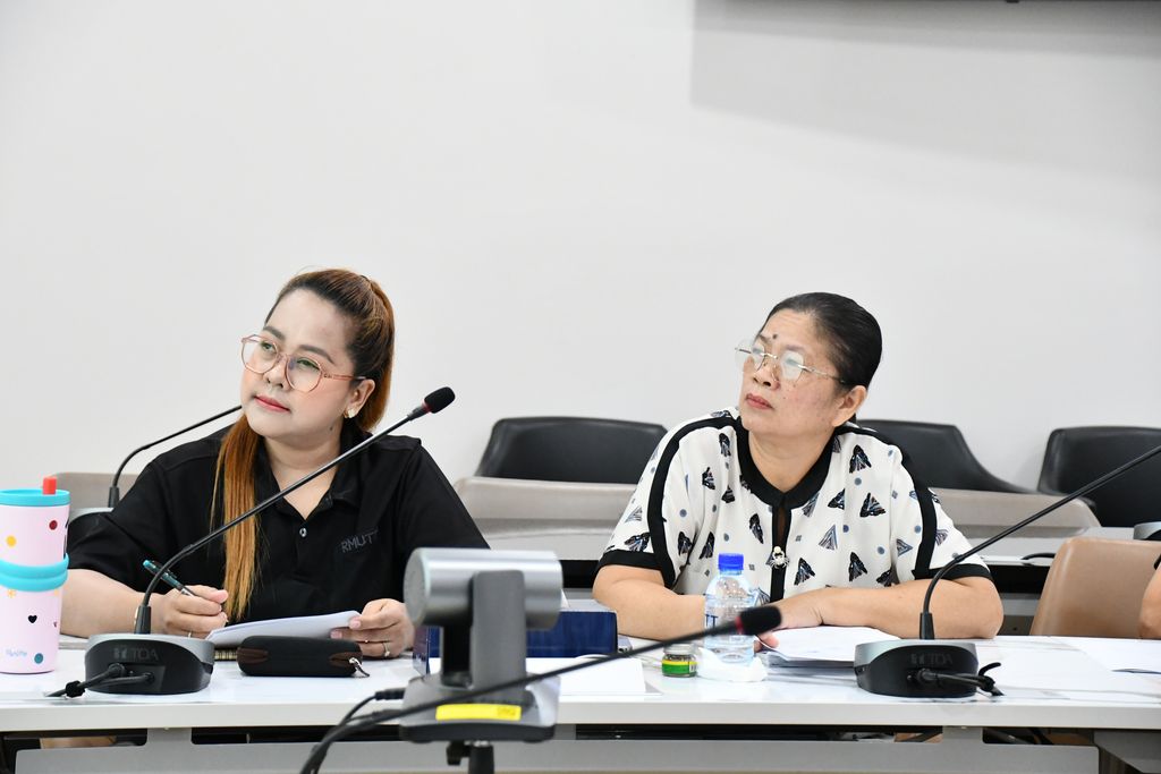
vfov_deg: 13.0
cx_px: 580
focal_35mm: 105
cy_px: 387
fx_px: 3386
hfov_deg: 19.5
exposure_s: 1/100
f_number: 5
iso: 3200
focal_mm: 70
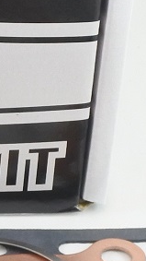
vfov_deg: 8.9
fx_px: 1660
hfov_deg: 4.9
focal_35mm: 241
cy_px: 72
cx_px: -234
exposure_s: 1/125
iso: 450
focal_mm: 13.4
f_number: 4
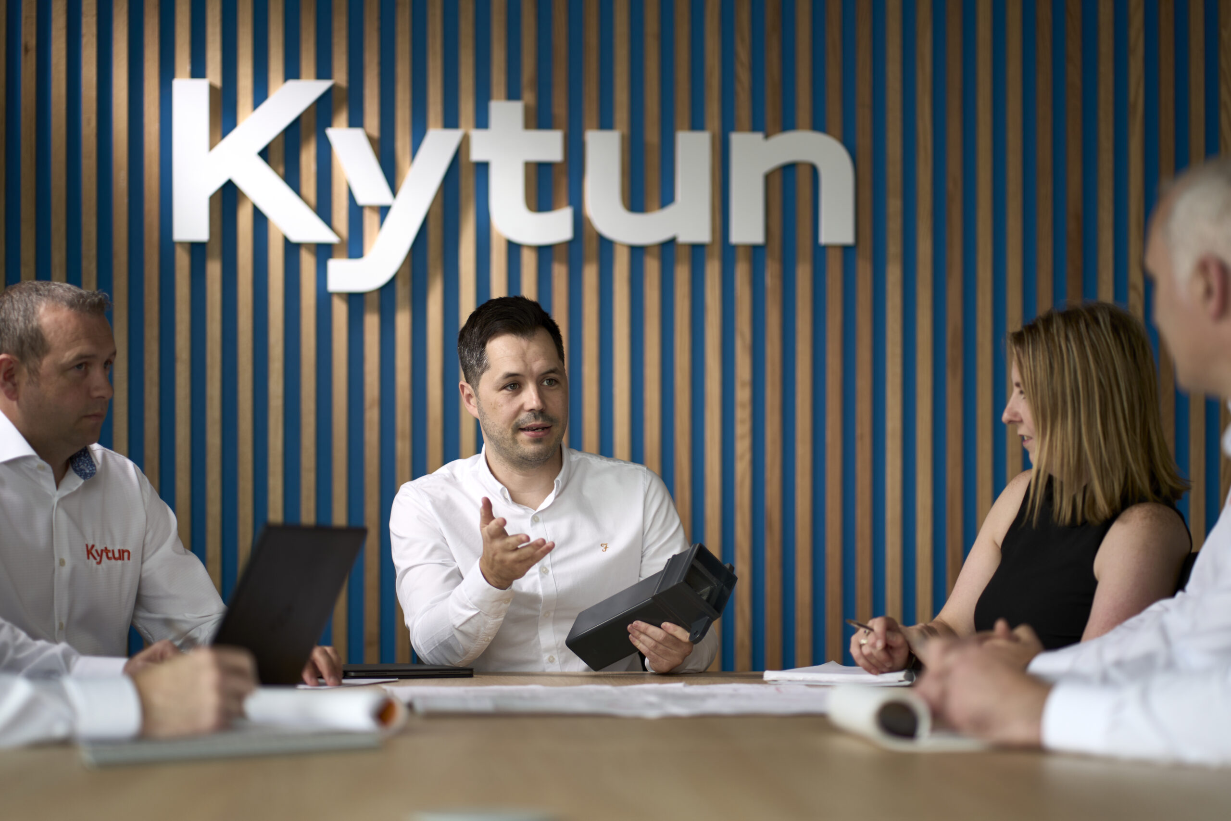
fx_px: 2906
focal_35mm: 85
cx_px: 616
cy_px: 410
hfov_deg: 23.9
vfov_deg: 16.1
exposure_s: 1/200
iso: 100
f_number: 1.8
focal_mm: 85
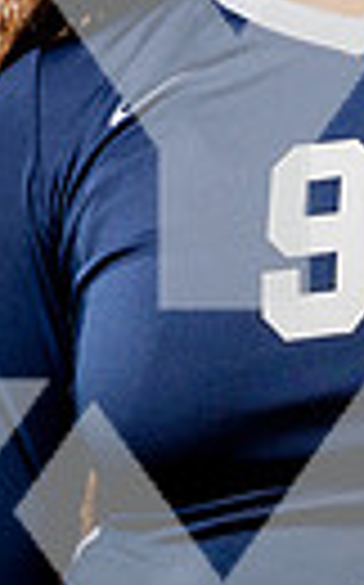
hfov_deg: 5.3
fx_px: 3913
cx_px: 422
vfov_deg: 8.5
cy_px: 74
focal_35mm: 246
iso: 250
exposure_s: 1/250
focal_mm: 54
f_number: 5.6
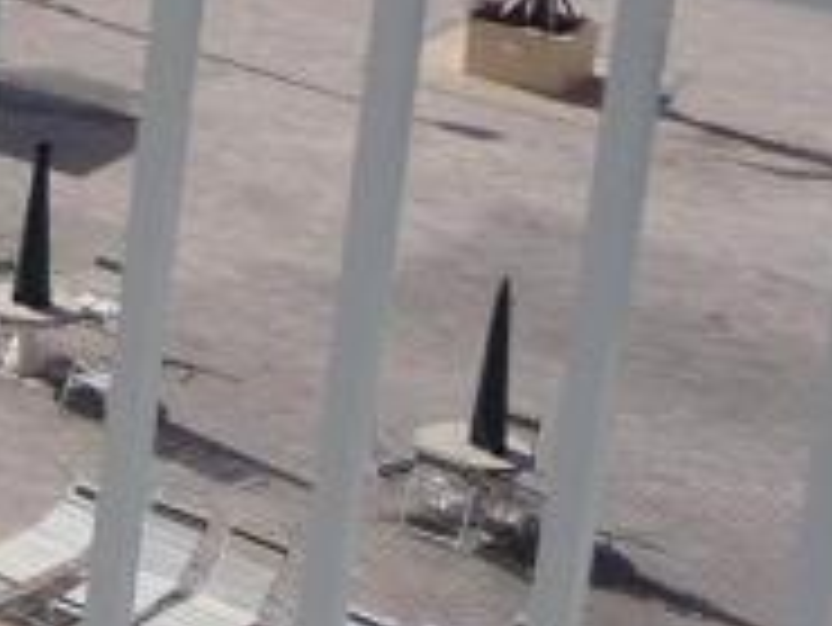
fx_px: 3487
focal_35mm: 145
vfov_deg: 10.0
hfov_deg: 11.7
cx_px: -1025
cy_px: -234
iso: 100
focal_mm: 4.7
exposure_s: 1/320
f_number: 8
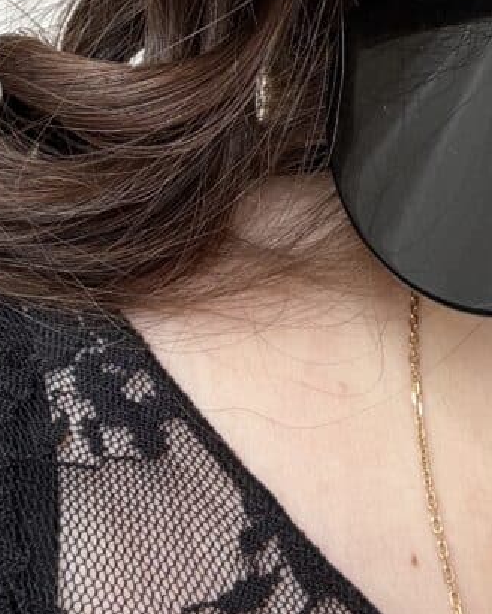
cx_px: 316
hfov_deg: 20.9
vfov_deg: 24.5
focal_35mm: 73
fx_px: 1328
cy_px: -37
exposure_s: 1/121
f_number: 1.9
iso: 25
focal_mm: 2.69
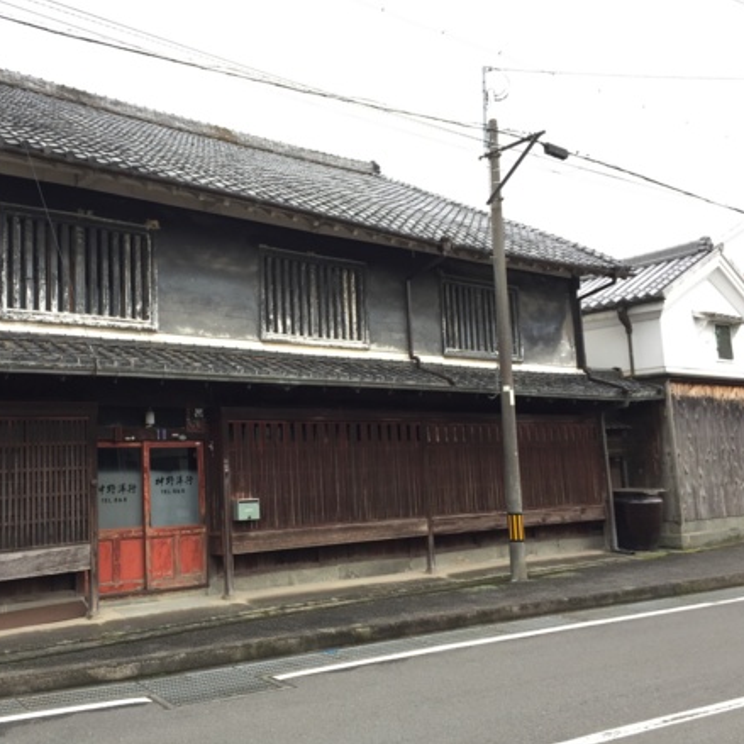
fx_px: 851
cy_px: 368
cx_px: 273
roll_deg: +1.2
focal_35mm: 35
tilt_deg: +6.3
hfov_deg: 46.7
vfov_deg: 47.2
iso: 50
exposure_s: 1/120
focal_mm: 4.15
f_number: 2.2
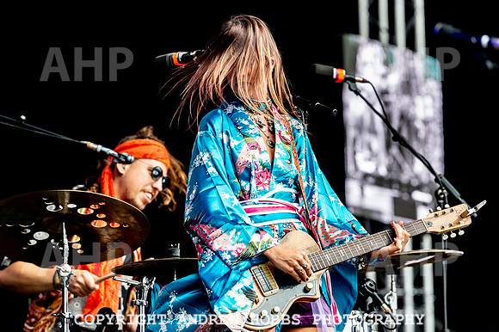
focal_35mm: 221
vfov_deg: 6.2
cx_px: 250
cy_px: 166
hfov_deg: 9.3
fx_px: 3068
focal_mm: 200
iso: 1100
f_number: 4
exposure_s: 1/500
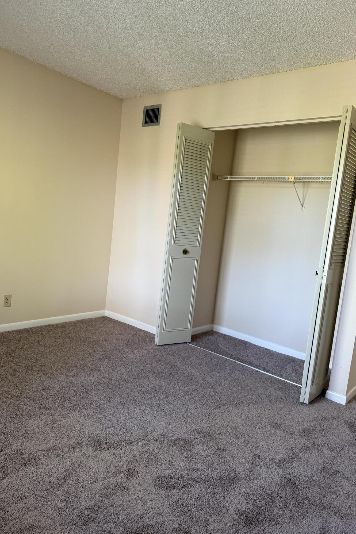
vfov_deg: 71.5
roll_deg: -6.5
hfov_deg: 51.3
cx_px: 186
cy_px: 267
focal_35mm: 25
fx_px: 371
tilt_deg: -5.5
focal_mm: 6.76
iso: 200
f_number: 1.78
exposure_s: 1/60
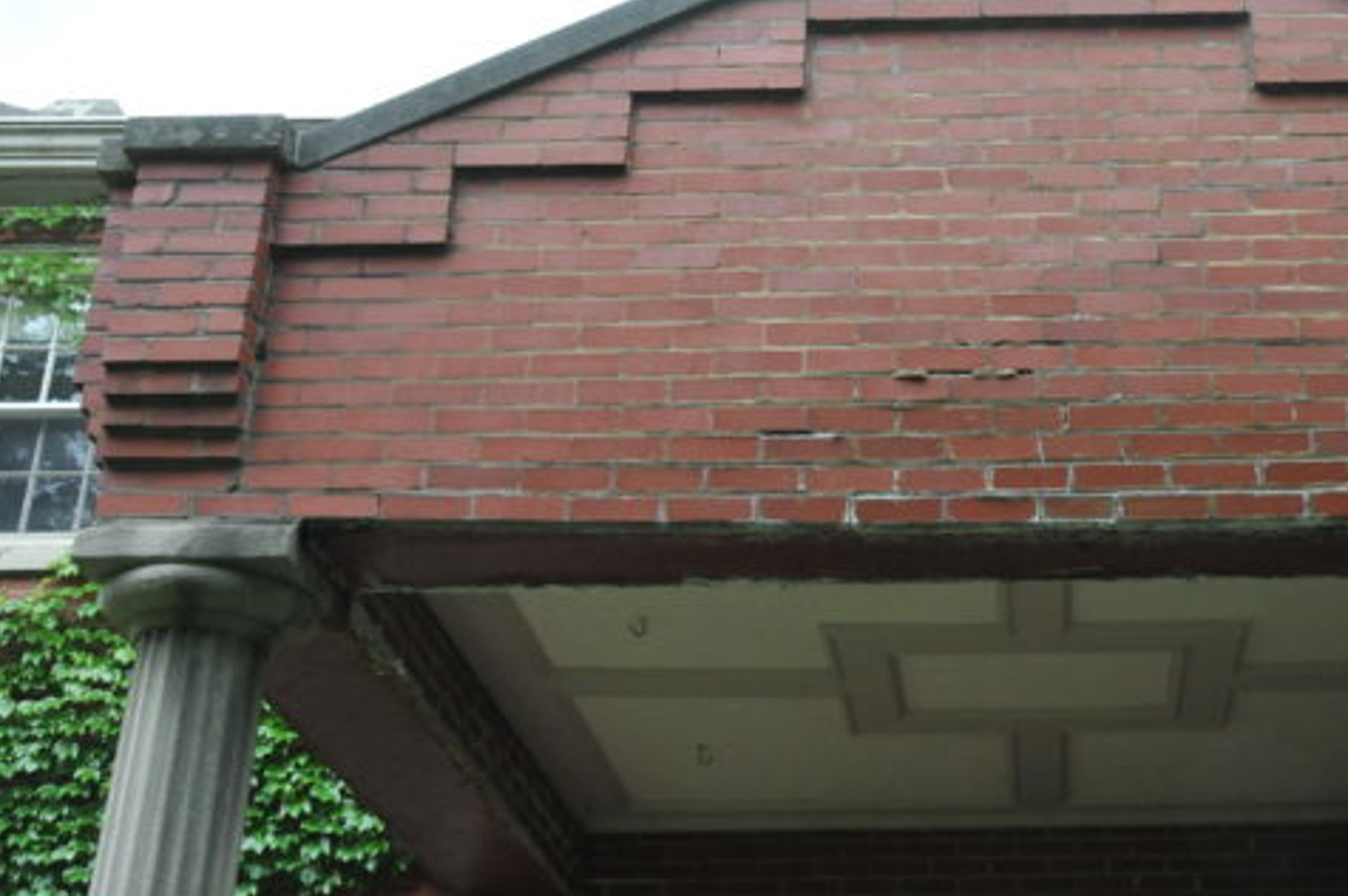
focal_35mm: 63
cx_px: 1027
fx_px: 2357
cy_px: 309
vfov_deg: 21.5
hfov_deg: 31.3
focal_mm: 26
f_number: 10
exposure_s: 1/400
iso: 1000
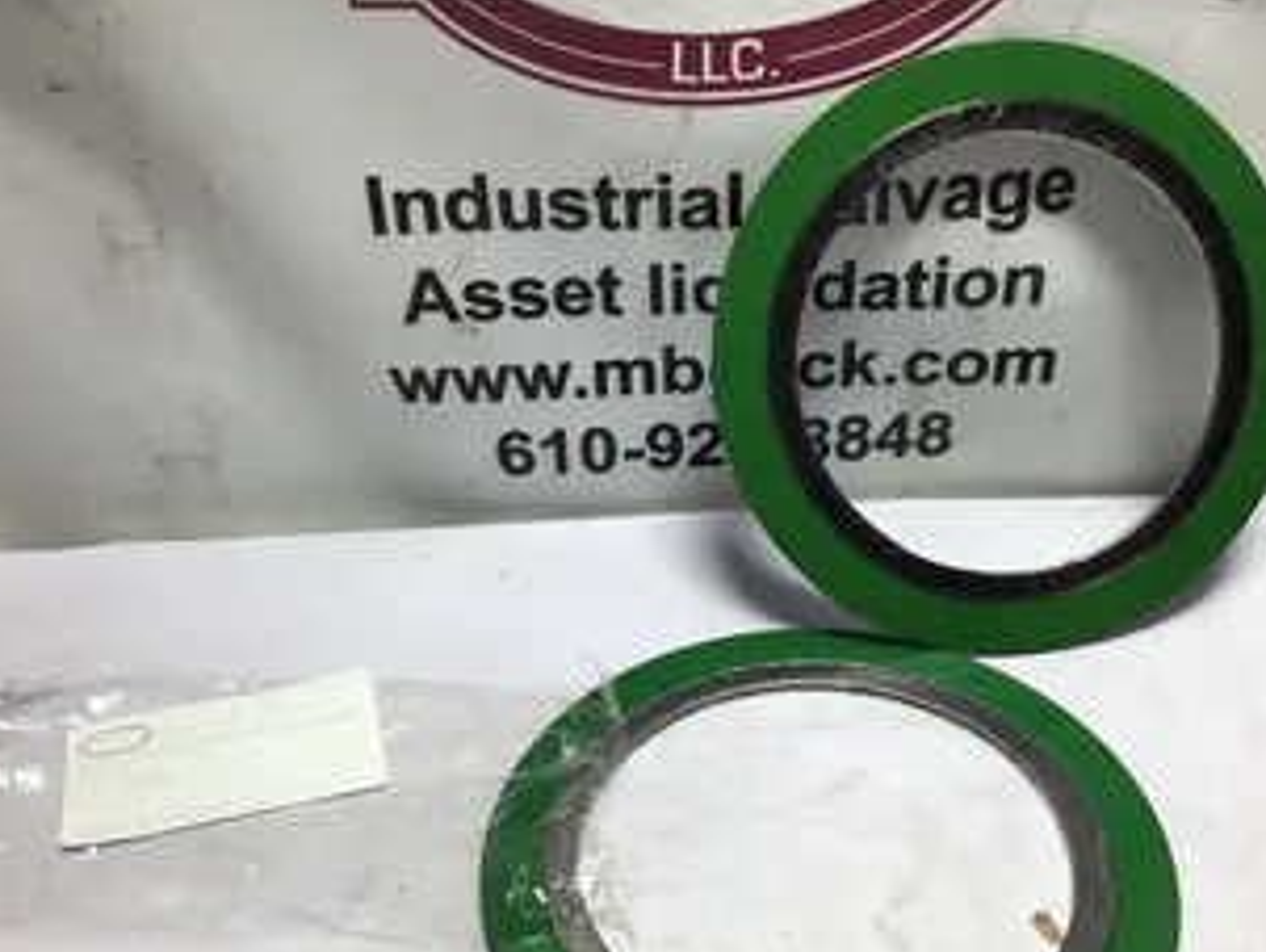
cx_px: 734
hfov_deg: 45.6
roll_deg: -1.8
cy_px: 554
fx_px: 1501
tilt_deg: -37.4
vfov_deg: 35.1
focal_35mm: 41
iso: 32
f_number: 2.4
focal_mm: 3.3
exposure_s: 1/120
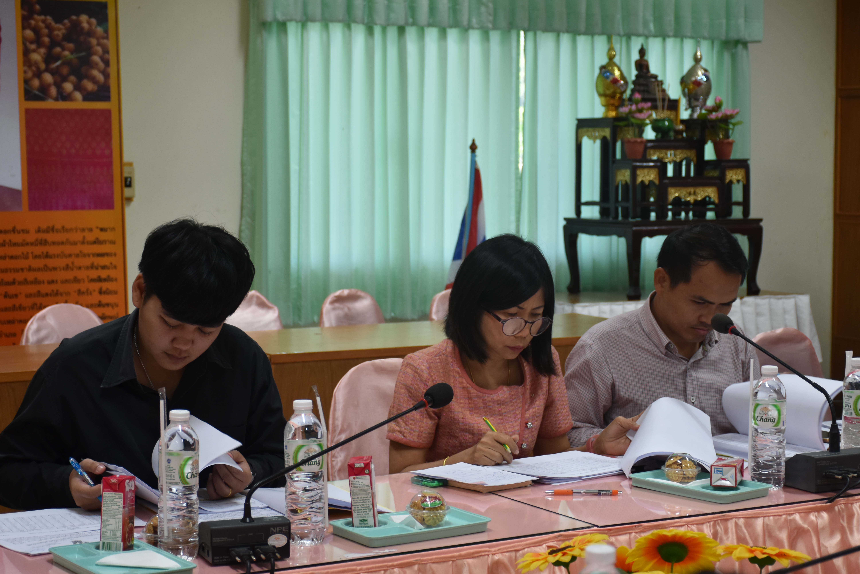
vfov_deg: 18.9
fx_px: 1720
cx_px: 430
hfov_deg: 28.1
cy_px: 287
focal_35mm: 72
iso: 560
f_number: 4.5
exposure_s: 1/60
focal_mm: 48
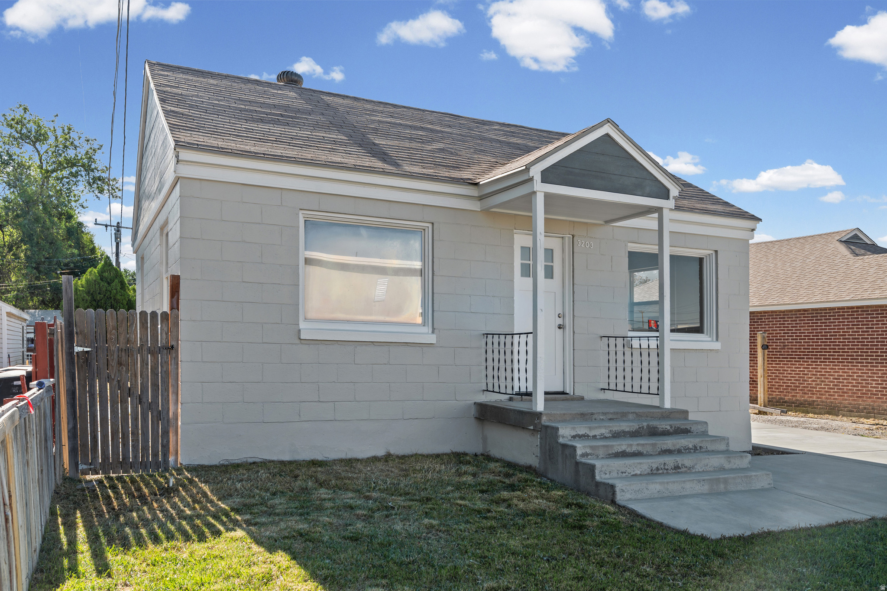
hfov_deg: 63.7
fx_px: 714
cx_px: 444
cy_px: 296
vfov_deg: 45.0
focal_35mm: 29
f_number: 9
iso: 250
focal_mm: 29
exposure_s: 1/60
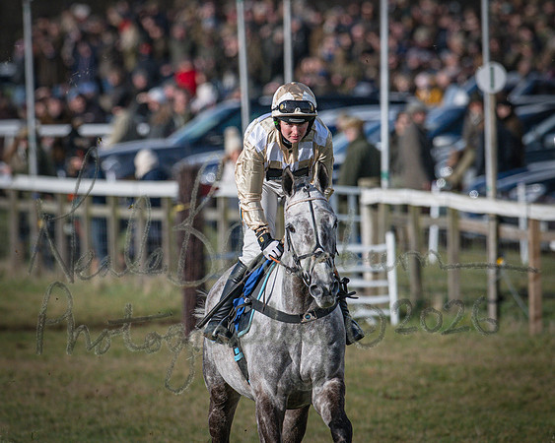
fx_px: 13952
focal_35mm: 850
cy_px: 208
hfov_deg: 2.3
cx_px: 225
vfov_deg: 1.8
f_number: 5
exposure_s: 1/4000
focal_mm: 400
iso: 400
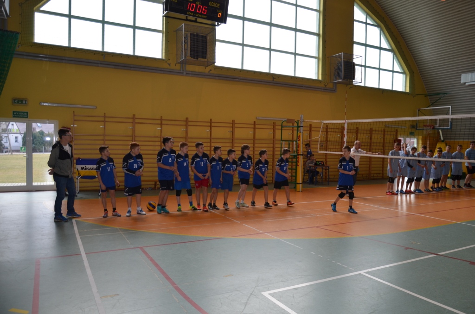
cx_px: 238
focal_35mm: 27
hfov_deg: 67.5
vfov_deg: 47.7
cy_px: 157
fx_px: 355
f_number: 3.5
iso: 200
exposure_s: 1/160
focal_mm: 18
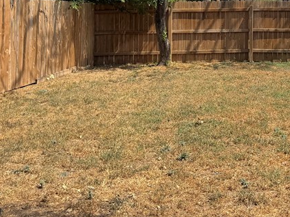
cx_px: 259
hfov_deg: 31.7
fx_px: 486
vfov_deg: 24.2
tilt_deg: +1.1
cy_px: 4
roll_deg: -0.4
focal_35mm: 58
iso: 80
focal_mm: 6.76
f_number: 1.78
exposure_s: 1/4049
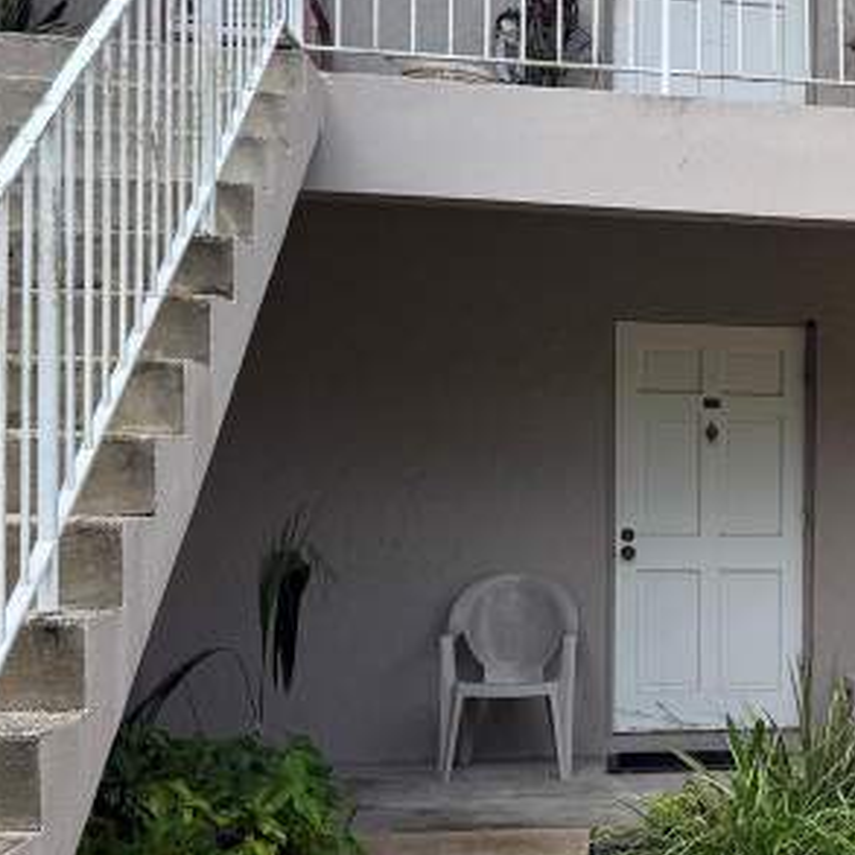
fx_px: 1621
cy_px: 572
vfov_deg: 29.3
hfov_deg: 26.9
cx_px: 963
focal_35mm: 58
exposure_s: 1/868
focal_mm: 6.76
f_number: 1.78
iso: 80
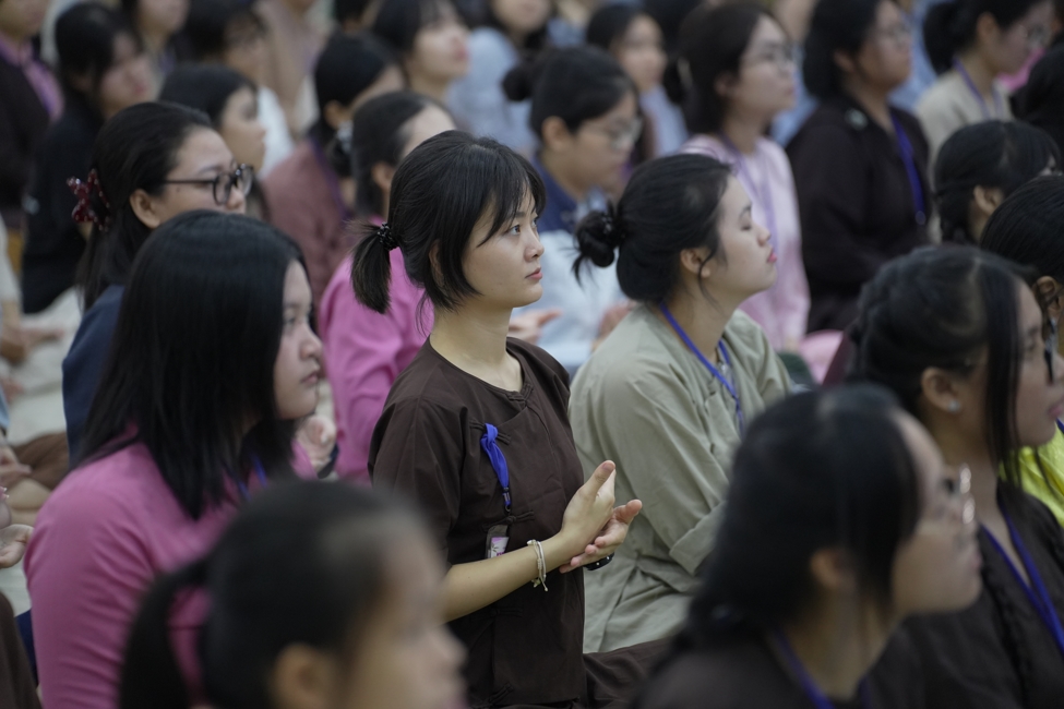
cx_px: 532
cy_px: 354
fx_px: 4433
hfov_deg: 13.7
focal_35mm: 150
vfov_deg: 9.1
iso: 2500
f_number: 2.8
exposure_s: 1/200
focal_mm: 150
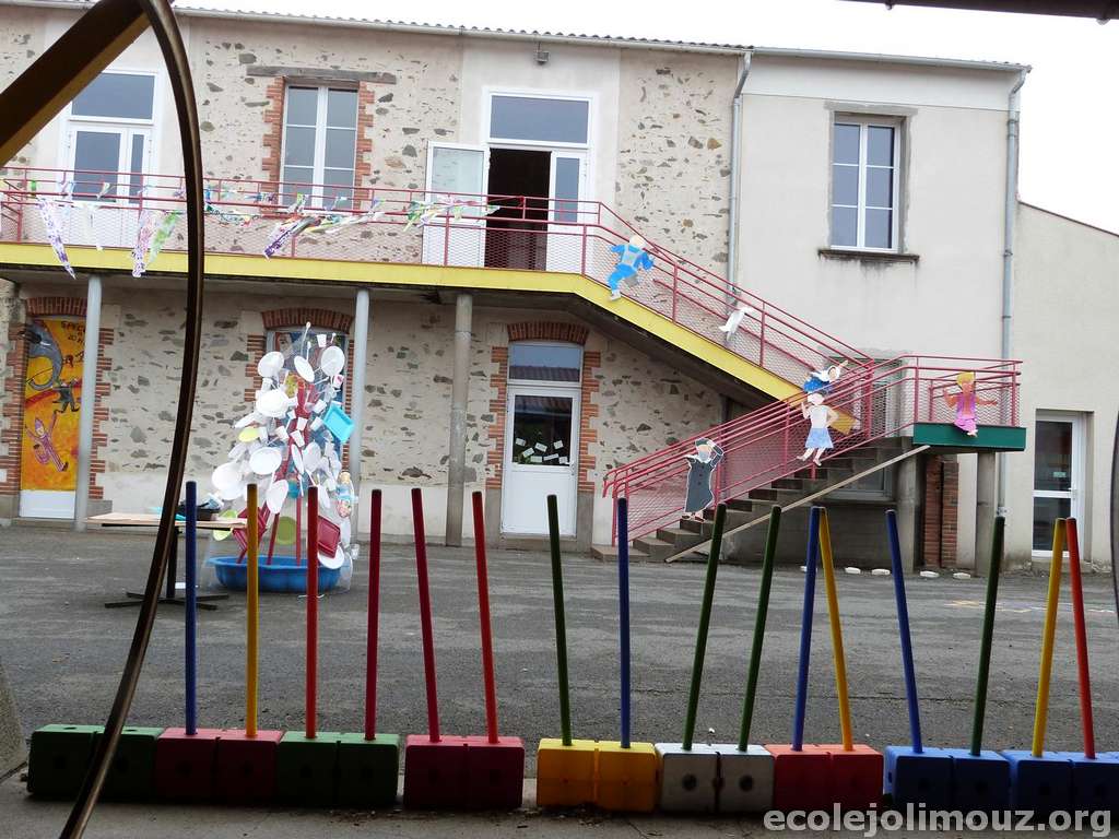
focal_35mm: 33
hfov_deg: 55.4
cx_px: 560
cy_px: 420
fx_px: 1067
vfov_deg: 42.9
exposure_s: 1/125
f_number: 4
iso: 100
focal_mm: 5.8
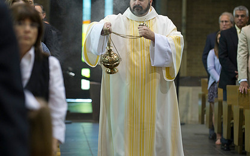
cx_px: 98
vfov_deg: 7.1
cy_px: 67
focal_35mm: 185
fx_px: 1260
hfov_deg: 11.3
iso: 2000
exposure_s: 1/100
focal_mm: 130
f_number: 2.8
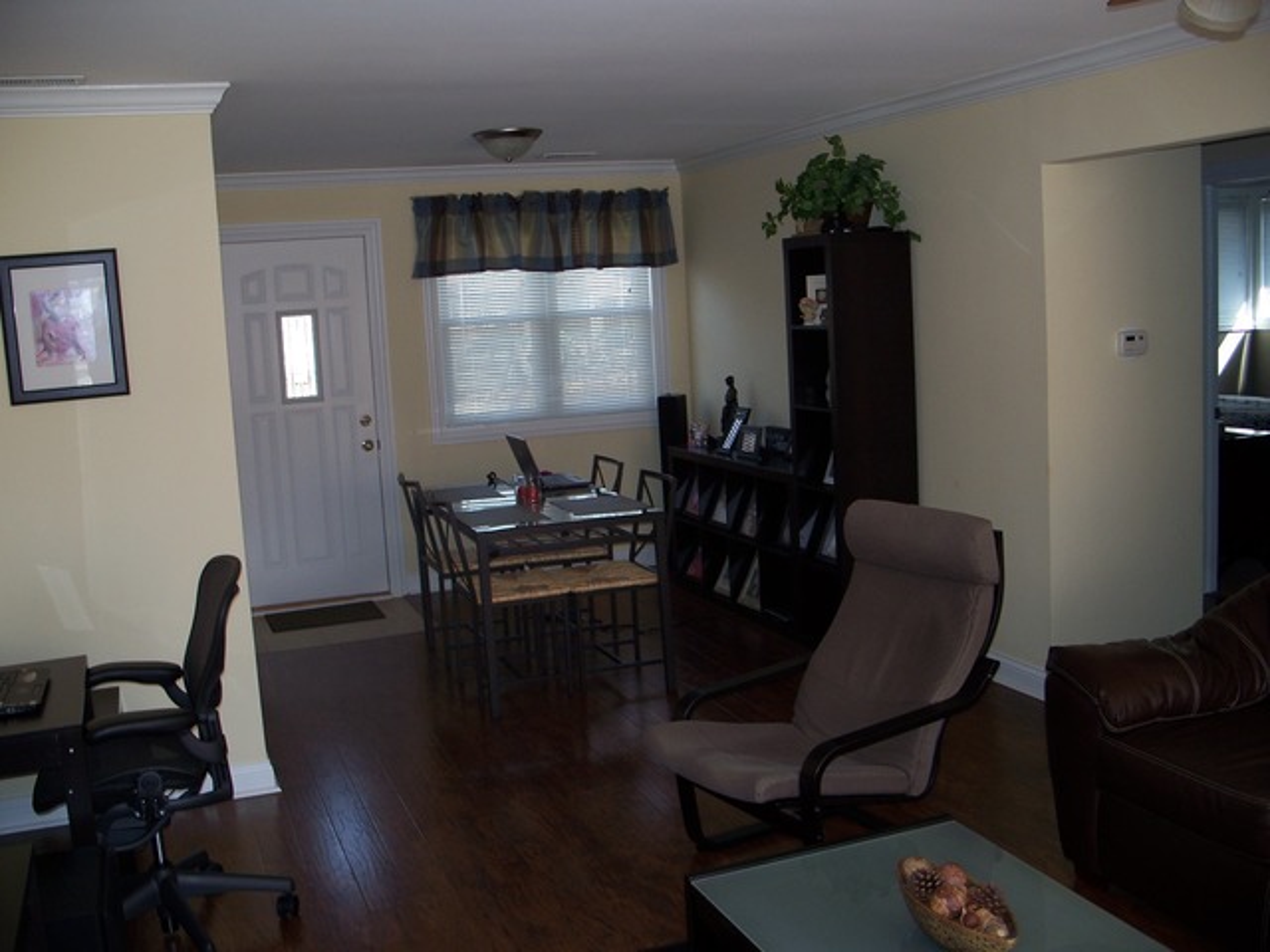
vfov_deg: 38.7
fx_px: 1357
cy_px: 476
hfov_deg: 50.1
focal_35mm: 37
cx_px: 635
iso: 80
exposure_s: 1/60
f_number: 2.8
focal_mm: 7.8
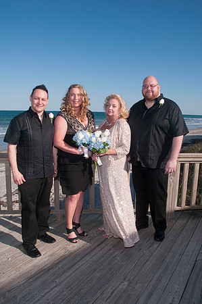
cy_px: 152
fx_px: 228
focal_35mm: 27
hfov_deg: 47.8
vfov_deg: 67.4
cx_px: 101
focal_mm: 18
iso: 100
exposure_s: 1/250
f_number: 11
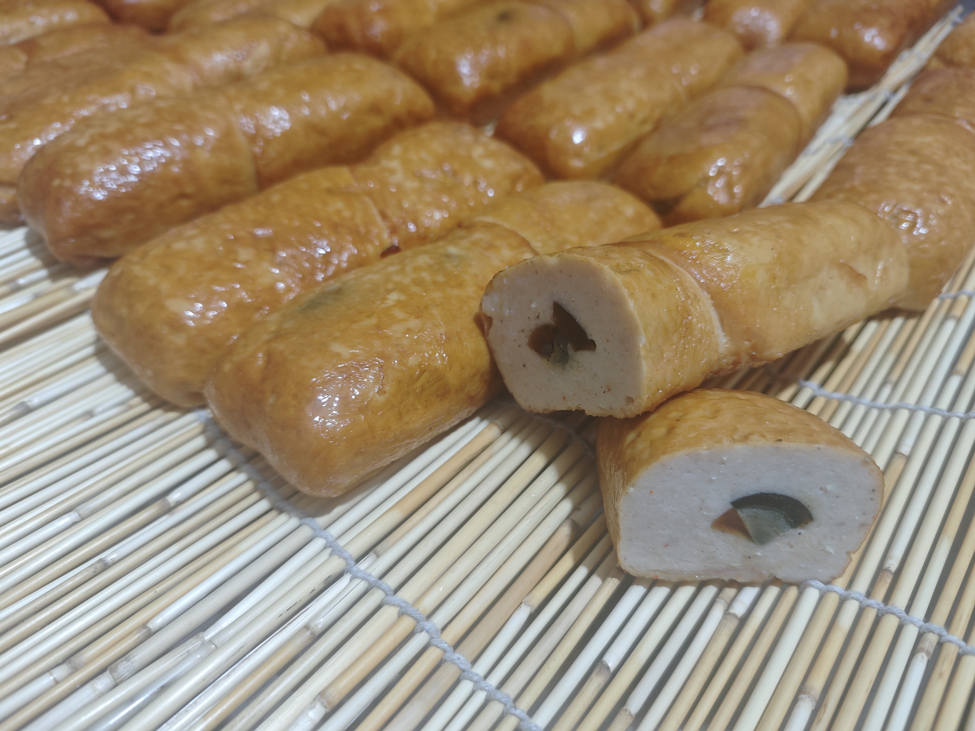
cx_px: 488
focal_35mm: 23
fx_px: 648
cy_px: 366
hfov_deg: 73.9
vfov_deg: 58.9
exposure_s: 1/50
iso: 500
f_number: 1.6
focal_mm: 6.55
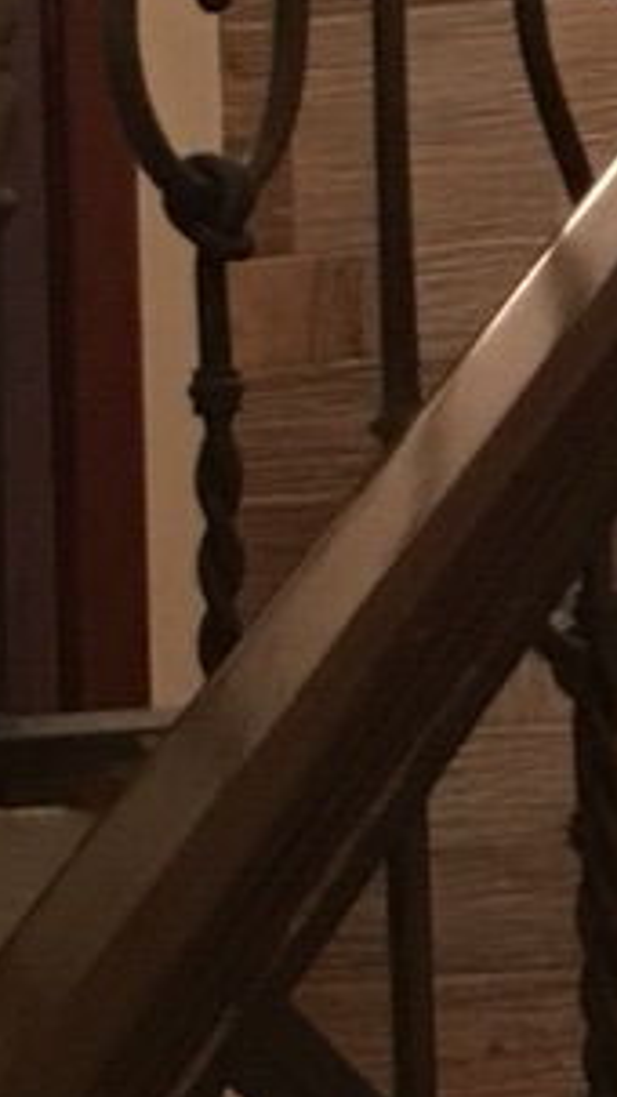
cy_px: -102
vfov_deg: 10.6
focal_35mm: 201
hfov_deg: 5.8
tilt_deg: +9.7
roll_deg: +3.2
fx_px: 5843
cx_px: 1550
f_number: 2.2
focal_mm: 4.15
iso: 100
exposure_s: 1/10
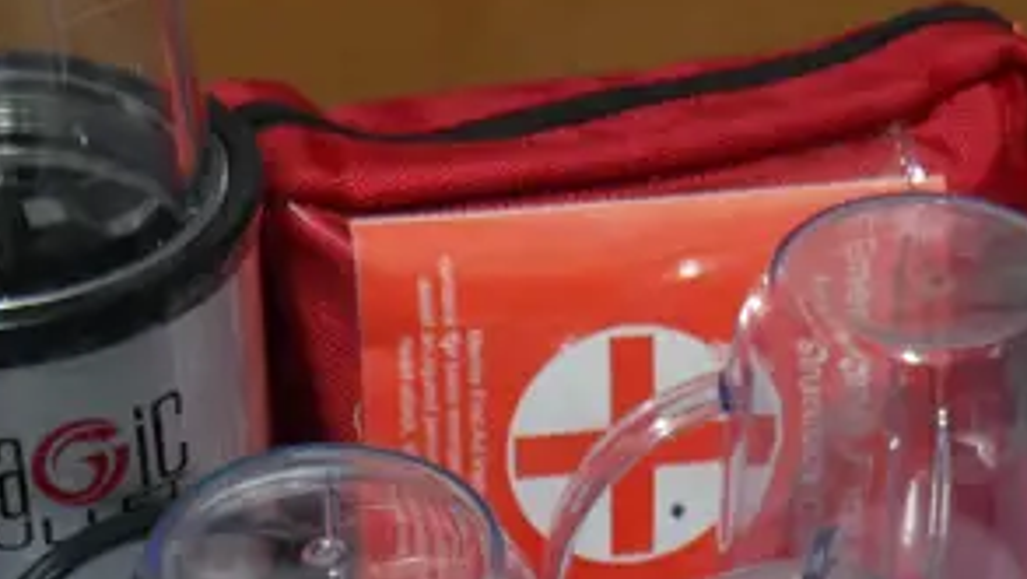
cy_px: 907
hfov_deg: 17.5
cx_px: 705
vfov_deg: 9.6
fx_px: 3323
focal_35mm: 122
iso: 200
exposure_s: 1/100
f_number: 3.6
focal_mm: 16
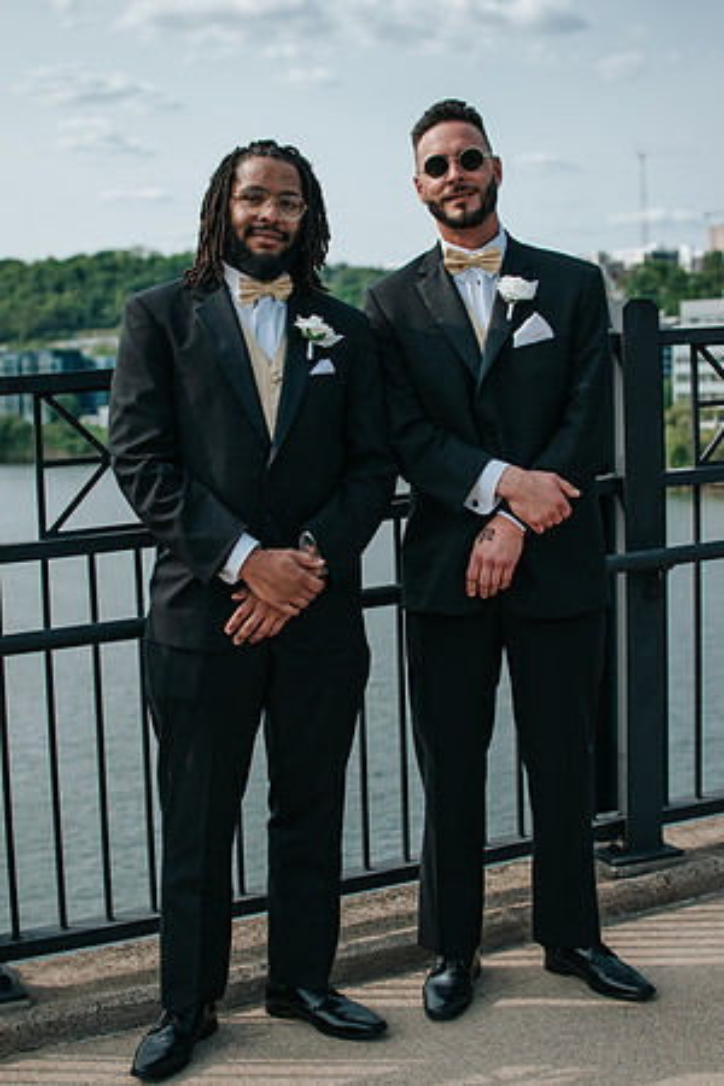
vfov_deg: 37.9
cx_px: 362
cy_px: 543
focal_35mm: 52
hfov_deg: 25.8
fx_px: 1584
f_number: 2.8
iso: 100
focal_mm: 35
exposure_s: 1/2500
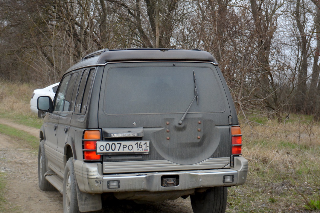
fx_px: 658
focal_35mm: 74
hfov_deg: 27.3
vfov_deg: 18.4
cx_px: 145
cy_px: 118
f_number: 4.5
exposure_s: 1/1000
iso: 640
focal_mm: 44
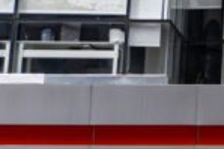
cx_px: 520
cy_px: -157
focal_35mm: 225
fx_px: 1396
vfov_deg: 5.9
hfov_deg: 8.5
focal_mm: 29
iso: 100
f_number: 5.6
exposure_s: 1/400
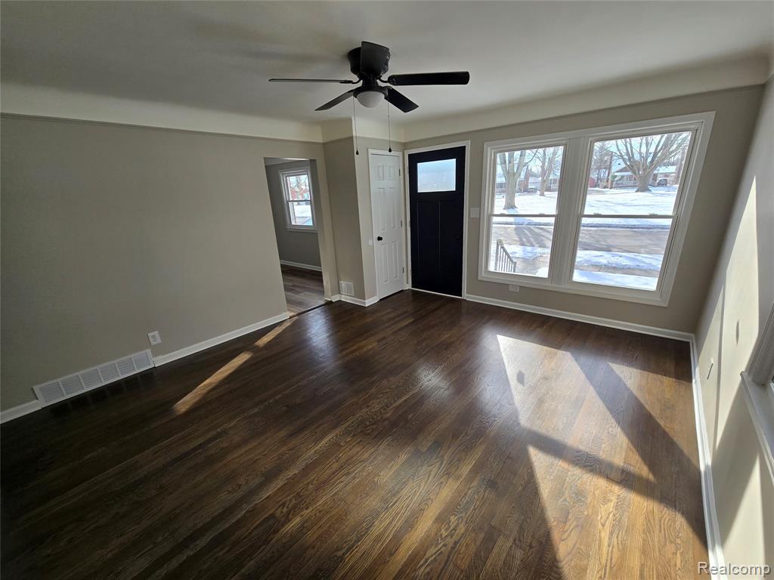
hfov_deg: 106.2
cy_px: 290
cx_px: 387
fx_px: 291
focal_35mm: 13
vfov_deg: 89.9
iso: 50
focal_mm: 2.2
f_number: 2.2
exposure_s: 1/477
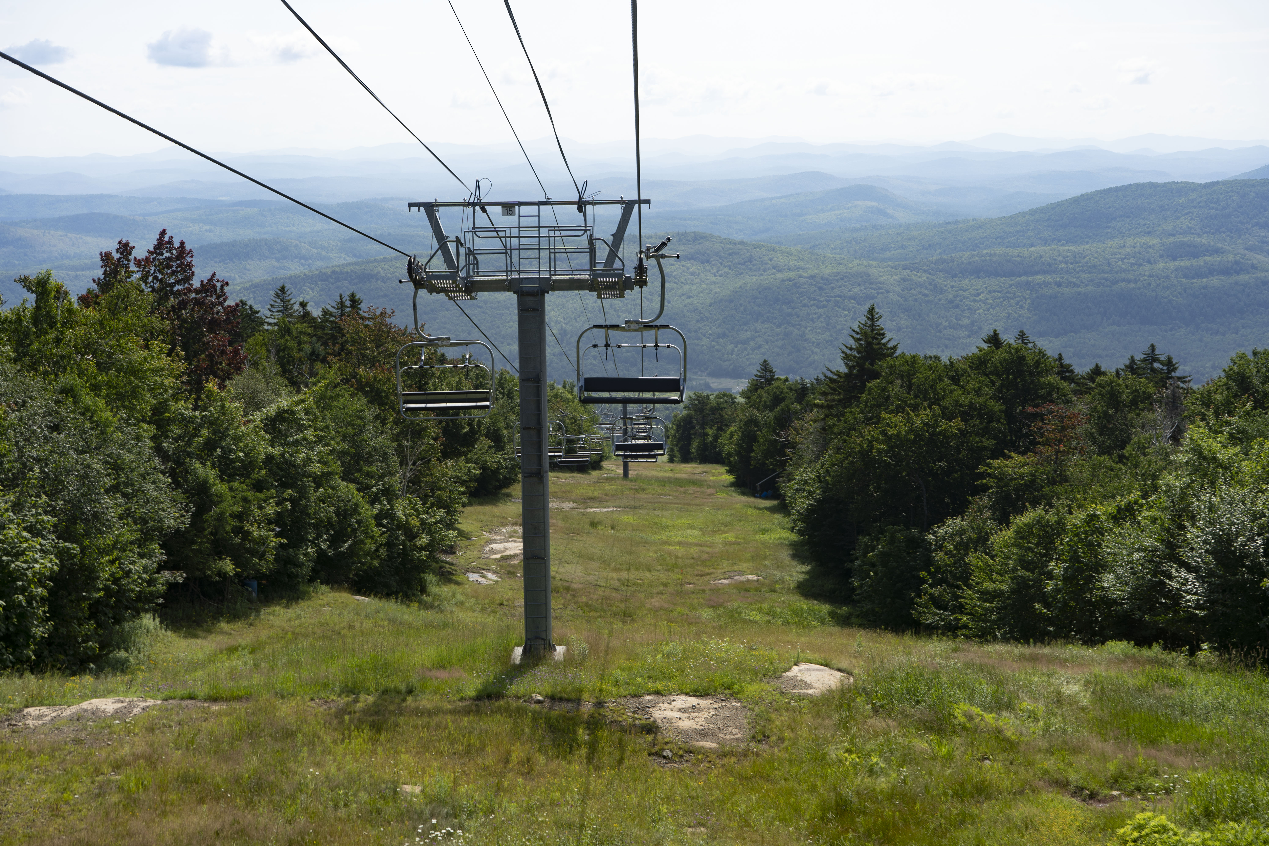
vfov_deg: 31.2
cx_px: 634
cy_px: 423
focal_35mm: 43
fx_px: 1516
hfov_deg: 45.4
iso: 100
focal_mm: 43
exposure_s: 1/125
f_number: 10
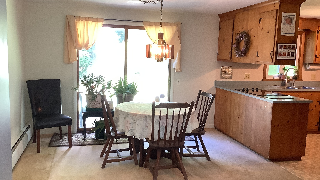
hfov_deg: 58.0
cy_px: 85
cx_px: 159
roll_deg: -0.7
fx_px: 288
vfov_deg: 34.6
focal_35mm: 34
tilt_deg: -5.1
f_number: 2.4
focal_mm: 3.3
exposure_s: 1/60
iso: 200
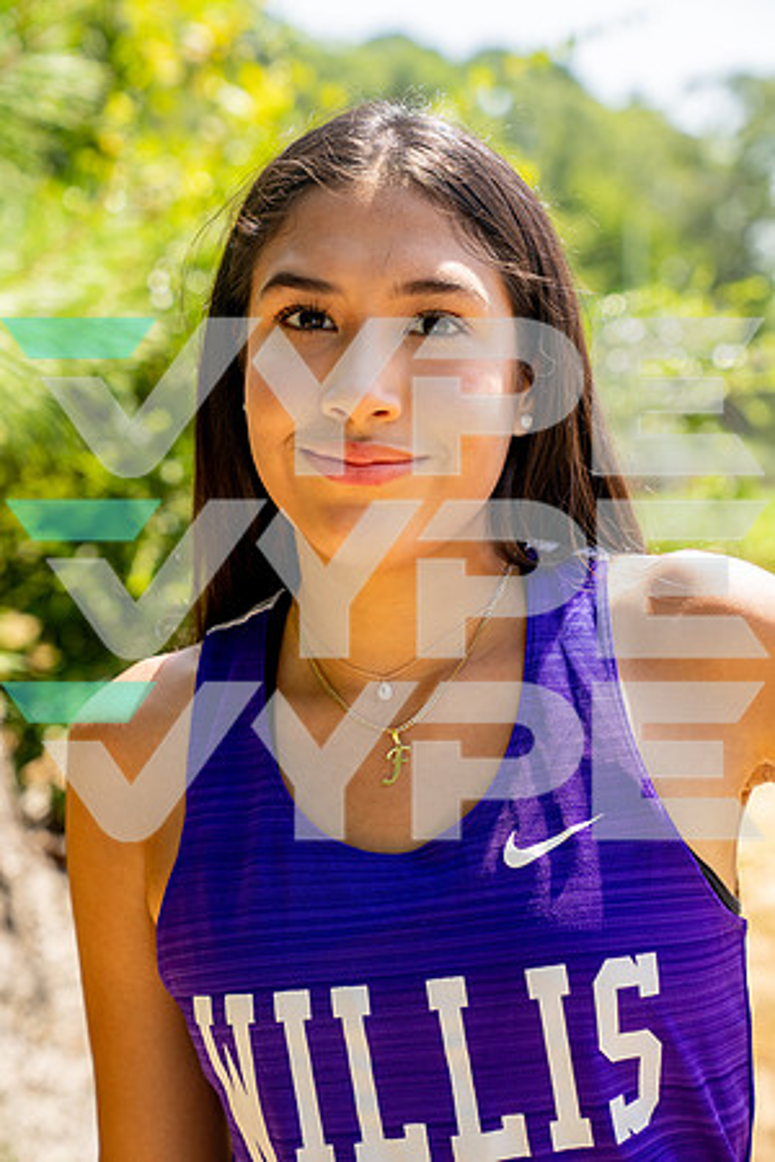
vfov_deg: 29.7
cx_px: 388
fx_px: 2196
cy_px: 581
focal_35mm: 68
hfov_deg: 20.0
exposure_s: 1/250
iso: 100
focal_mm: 68
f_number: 4
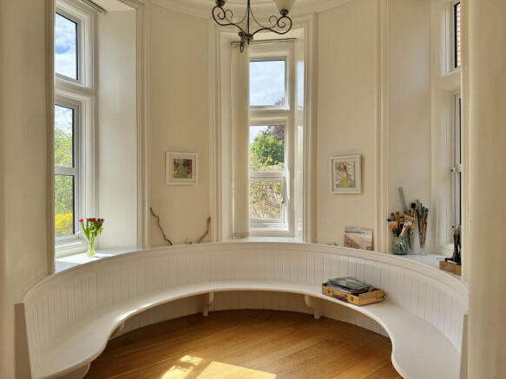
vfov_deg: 56.8
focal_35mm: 24
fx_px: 351
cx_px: 253
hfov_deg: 71.6
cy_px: 190
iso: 100
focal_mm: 6.76
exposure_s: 1/1770
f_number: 1.78
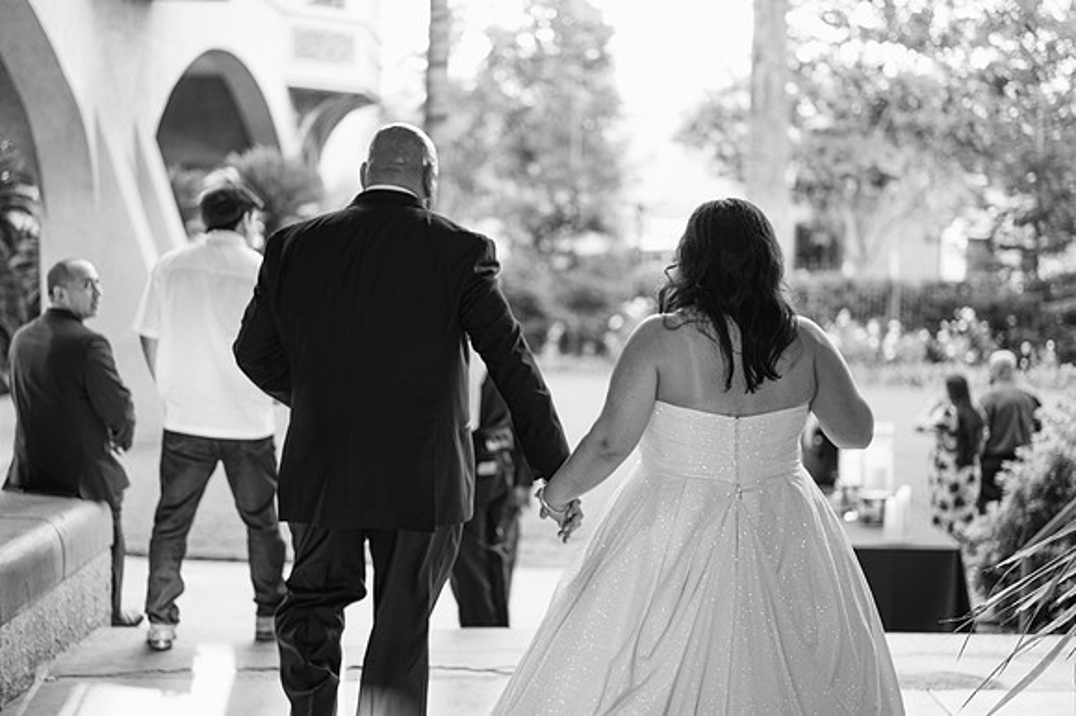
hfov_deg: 39.2
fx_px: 1510
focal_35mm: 51
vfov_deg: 26.7
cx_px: 535
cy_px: 358
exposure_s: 1/125
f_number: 1.8
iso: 250
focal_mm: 50
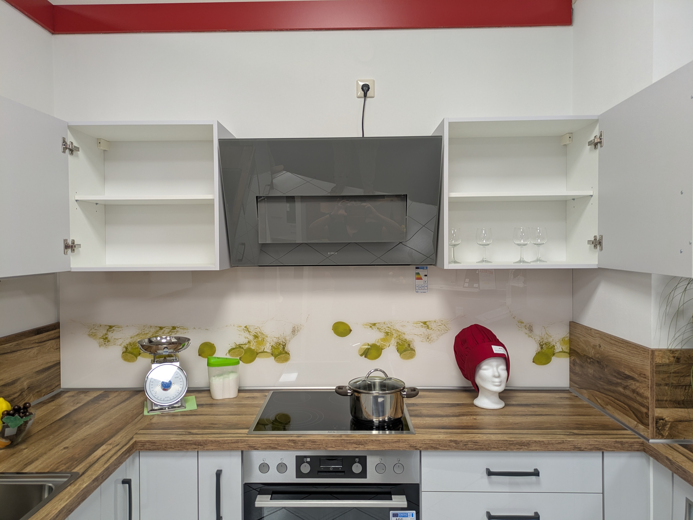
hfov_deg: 69.4
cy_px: 260
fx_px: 501
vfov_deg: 54.9
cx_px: 346
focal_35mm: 25
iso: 84
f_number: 1.89
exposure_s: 1/25
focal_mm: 5.43
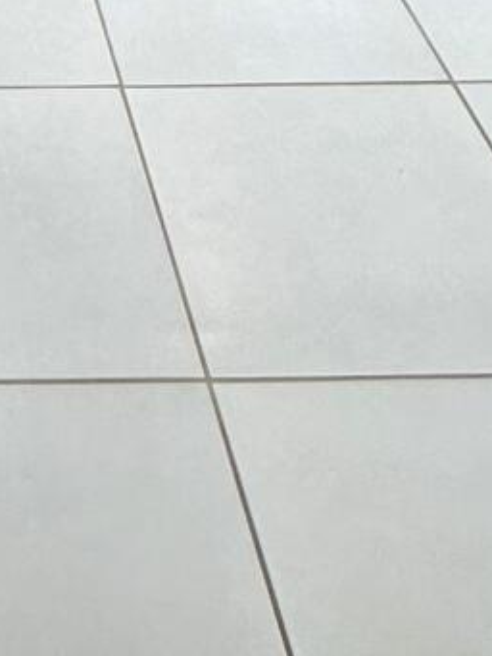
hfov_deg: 16.7
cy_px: -775
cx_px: -198
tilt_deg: -7.8
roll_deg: +1.7
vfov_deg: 16.1
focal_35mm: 82
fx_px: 1553
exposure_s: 1/120
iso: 125
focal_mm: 2.22
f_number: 2.2
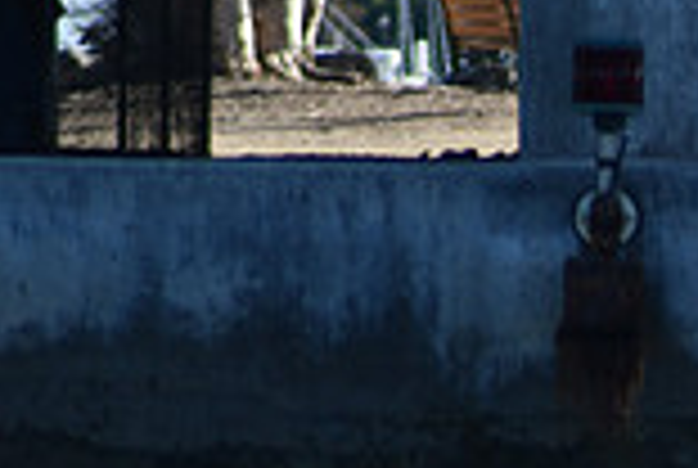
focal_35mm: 1400
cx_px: 1085
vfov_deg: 1.0
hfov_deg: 1.5
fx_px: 27196
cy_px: 736
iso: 250
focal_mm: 250
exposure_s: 1/1000
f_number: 5.6
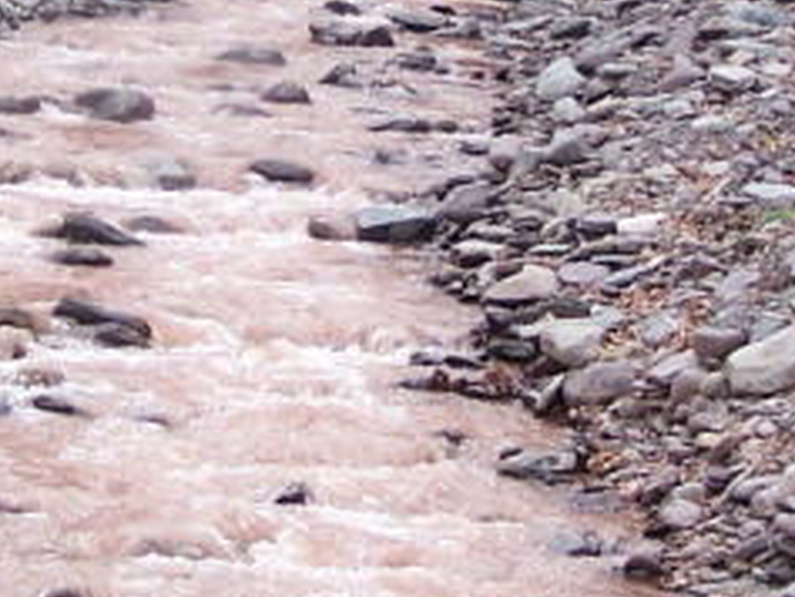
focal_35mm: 173
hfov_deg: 11.4
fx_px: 3975
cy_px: 3
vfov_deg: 8.5
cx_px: 228
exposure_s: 1/125
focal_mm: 6.7
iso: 80
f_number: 2.8
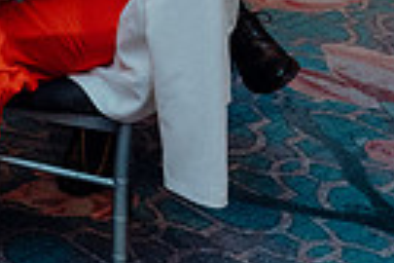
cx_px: -423
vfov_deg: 11.3
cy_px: -232
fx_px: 1226
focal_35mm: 112
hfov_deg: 14.6
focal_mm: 26
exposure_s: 1/160
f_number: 3.5
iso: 2500
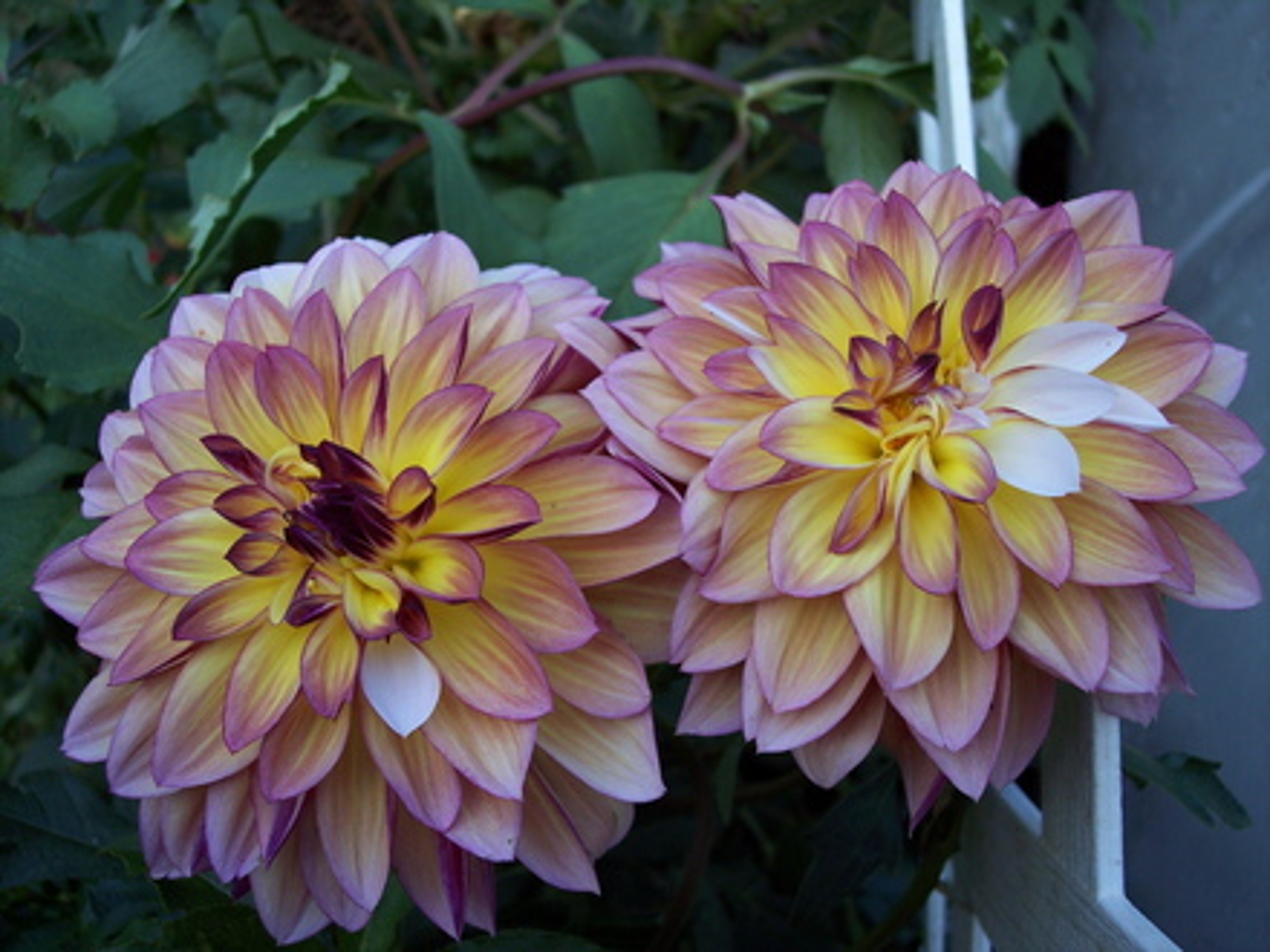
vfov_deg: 36.8
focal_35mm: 39
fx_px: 1431
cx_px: 635
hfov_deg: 47.9
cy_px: 476
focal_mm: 8
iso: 100
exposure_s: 1/90
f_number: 3.4
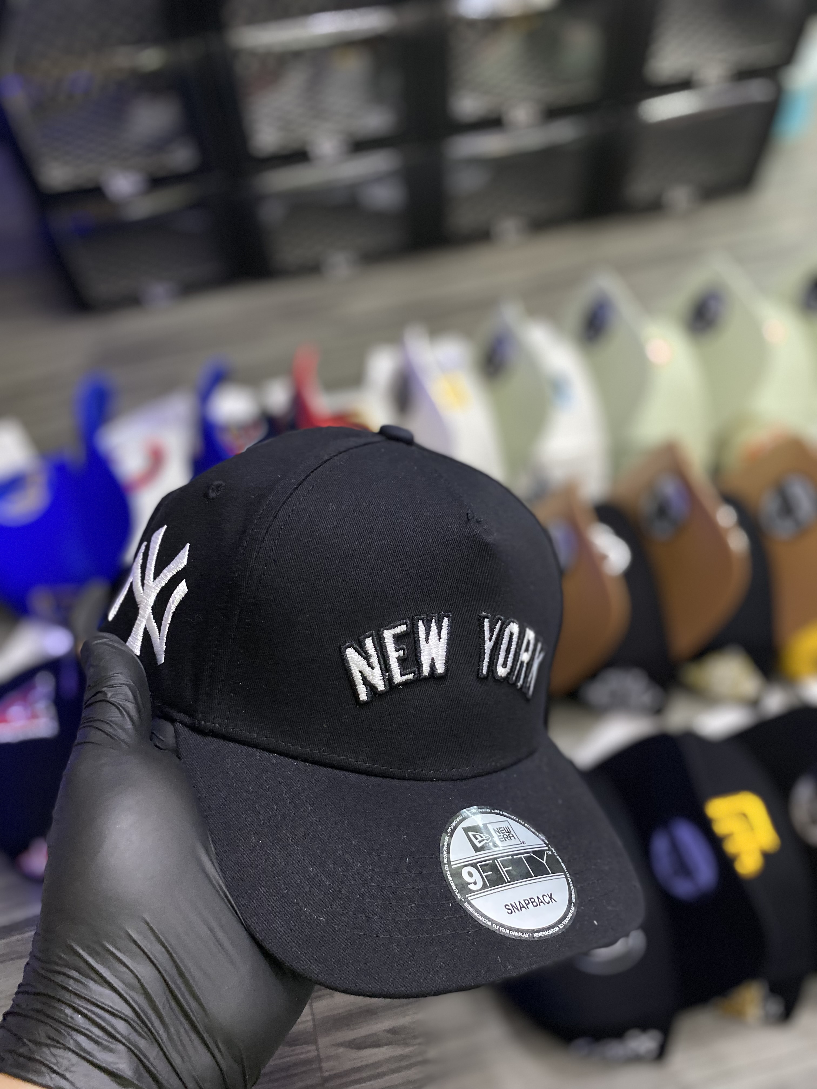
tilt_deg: -54.0
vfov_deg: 67.3
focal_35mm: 26
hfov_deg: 53.1
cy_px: 544
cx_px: 408
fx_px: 818
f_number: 1.8
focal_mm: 4.25
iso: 500
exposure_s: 1/40
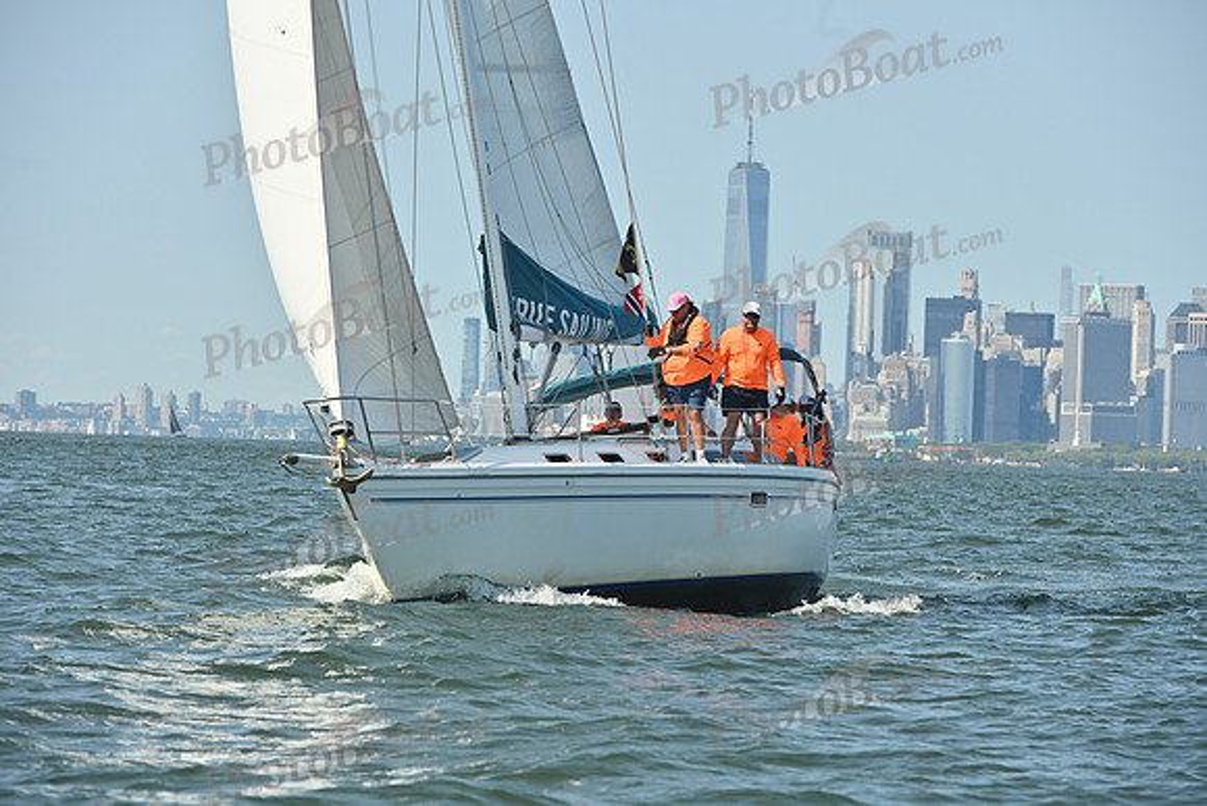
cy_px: 403
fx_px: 6539
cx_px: 604
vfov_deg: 7.0
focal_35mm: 195
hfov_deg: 10.5
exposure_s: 1/1250
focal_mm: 195
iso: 320
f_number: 8
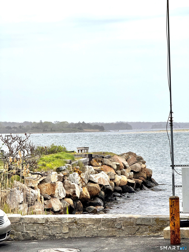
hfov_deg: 12.3
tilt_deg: +0.1
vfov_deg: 16.4
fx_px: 874
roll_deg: +1.8
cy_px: 126
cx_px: 94
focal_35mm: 120
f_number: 2.8
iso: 50
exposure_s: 1/649
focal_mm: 15.66
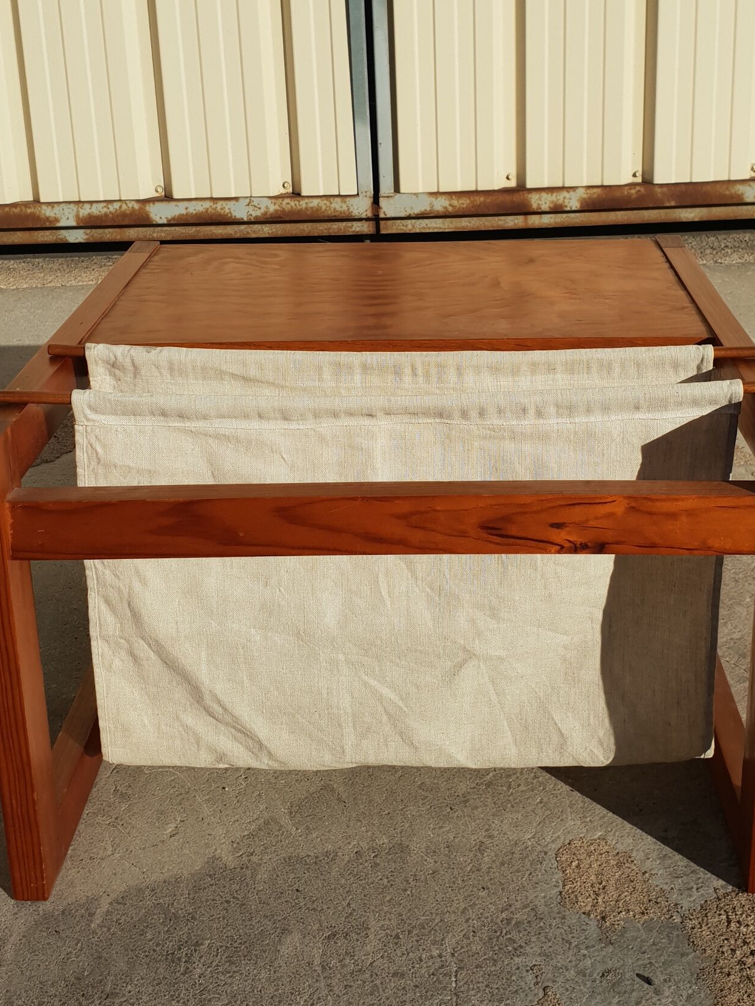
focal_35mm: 45
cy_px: 345
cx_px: 414
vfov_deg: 41.6
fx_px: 1309
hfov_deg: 32.2
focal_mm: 4.3
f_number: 2.4
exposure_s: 1/3436
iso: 50
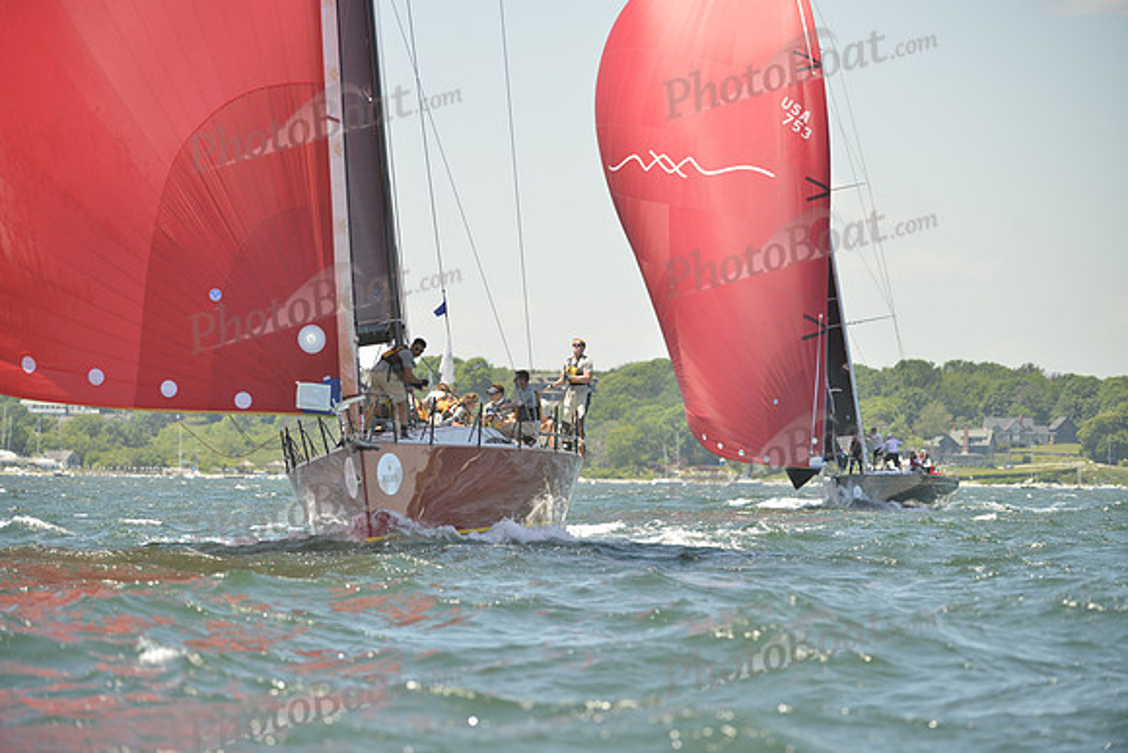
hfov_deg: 10.3
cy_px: 376
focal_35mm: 200
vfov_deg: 6.9
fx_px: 6268
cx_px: 564
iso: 200
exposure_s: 1/800
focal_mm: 200
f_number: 4
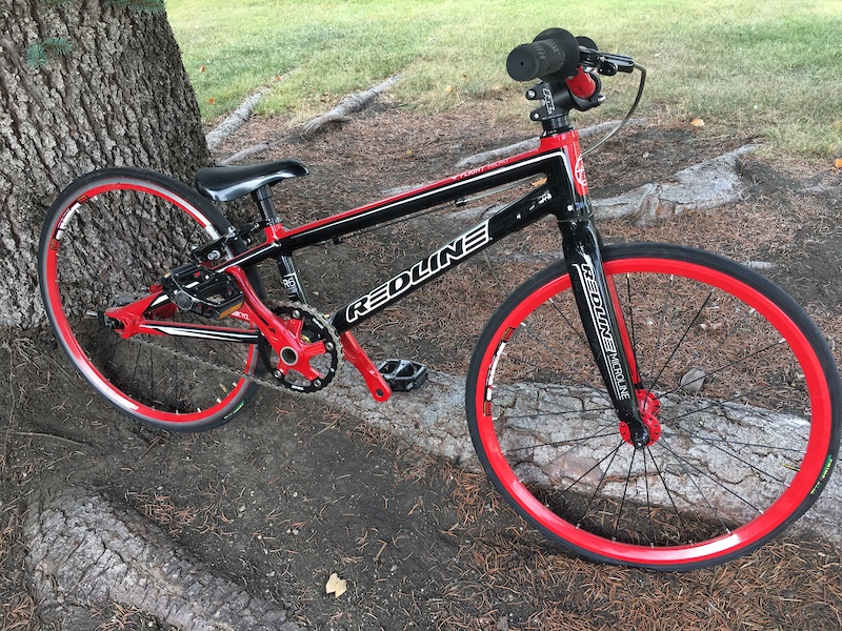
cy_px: 316
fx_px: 705
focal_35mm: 29
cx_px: 421
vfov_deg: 48.2
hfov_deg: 61.7
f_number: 2.2
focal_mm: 4.15
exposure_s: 1/60
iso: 25
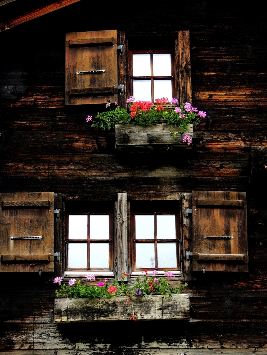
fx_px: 1234
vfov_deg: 16.4
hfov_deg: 12.3
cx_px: 134
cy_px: 178
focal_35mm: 120
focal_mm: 21.4
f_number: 4.2
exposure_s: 1/100
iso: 125
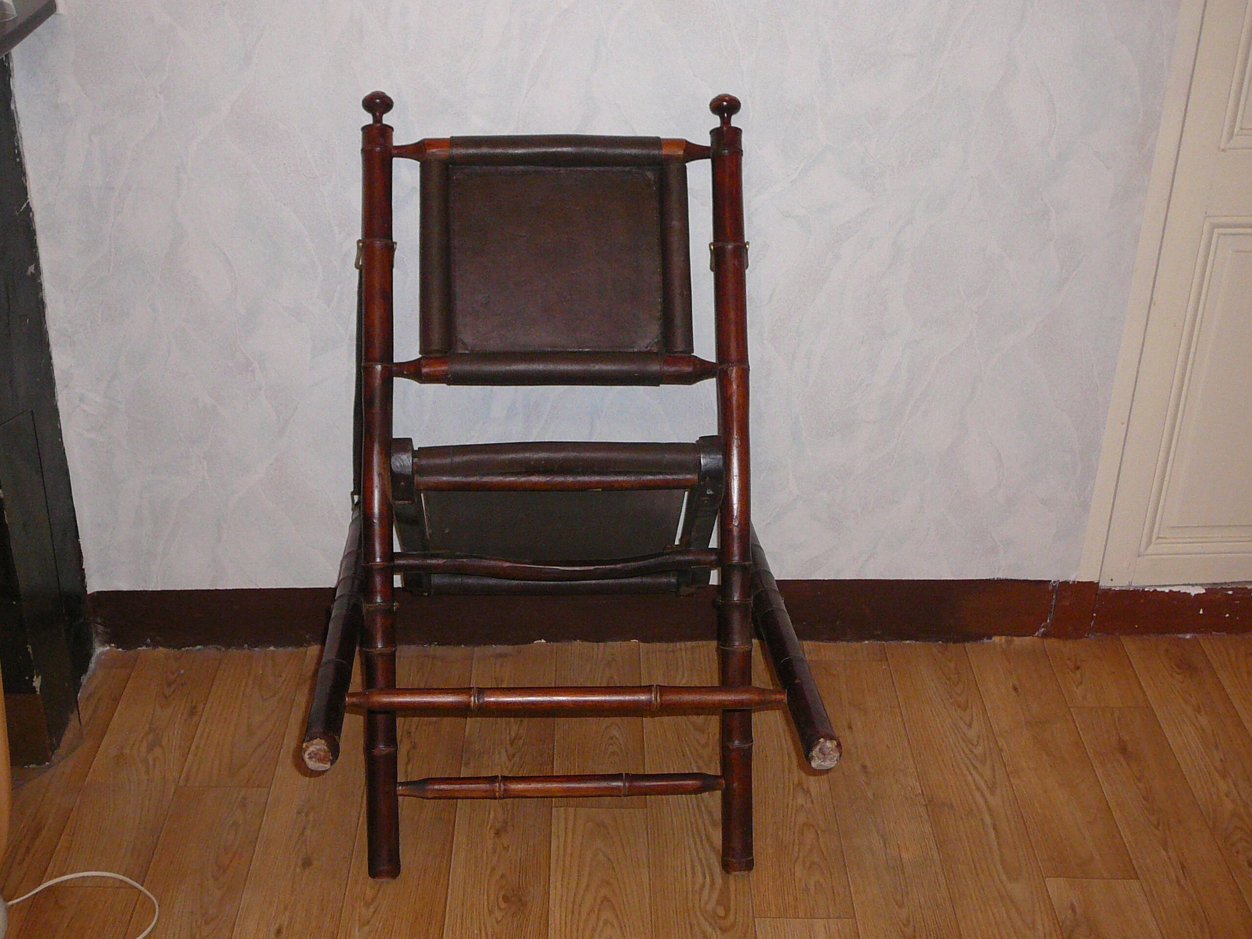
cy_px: 470
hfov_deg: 42.1
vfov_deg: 32.2
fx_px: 1628
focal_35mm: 45
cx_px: 626
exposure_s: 1/30
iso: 250
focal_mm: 6.7
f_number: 3.2
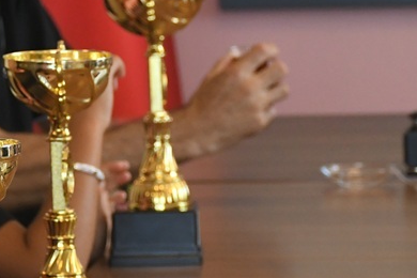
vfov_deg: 4.6
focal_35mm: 300
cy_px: 74
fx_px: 3475
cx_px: 232
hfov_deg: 6.9
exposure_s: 1/640
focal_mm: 56
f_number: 5
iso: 1600
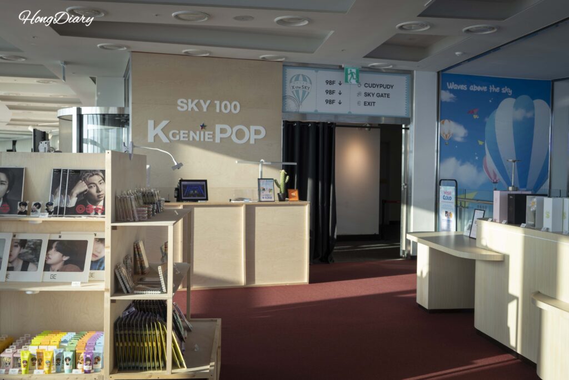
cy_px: 190
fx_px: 569
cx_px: 284
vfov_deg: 36.9
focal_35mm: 36
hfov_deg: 53.1
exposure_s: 1/160
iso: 200
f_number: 5
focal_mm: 36
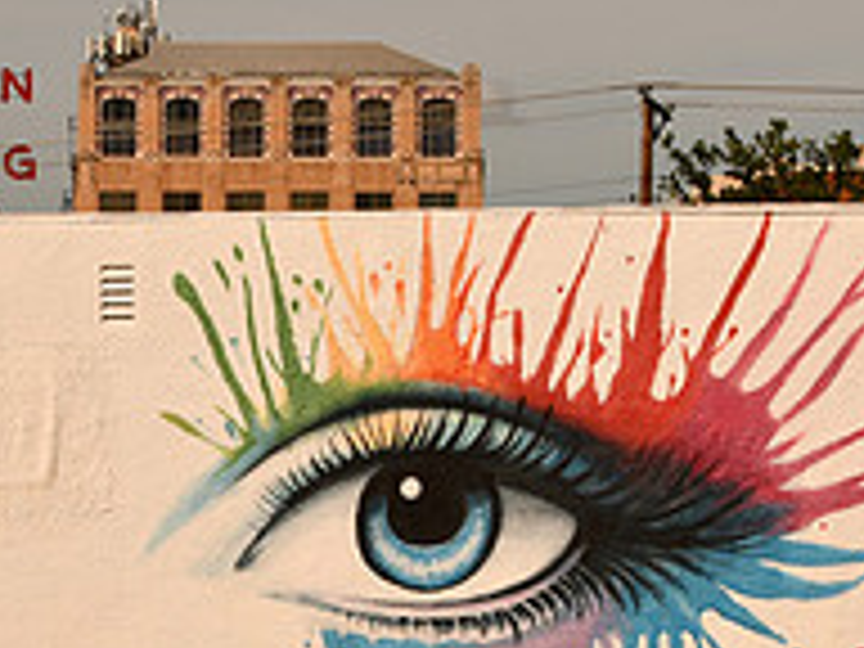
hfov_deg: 11.3
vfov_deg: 8.5
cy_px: 394
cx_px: 212
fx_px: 4343
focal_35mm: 174
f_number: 18
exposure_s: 1/160
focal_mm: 40
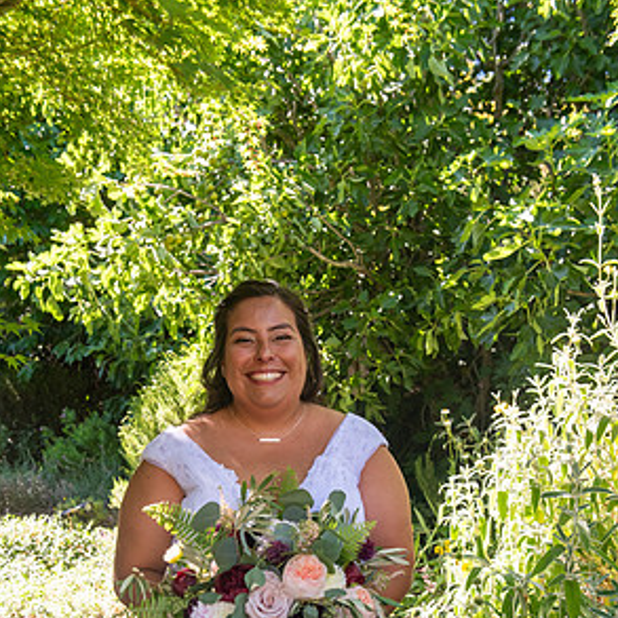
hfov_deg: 36.1
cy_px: 447
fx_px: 949
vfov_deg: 35.4
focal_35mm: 47
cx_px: 314
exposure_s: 1/250
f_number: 4.5
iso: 640
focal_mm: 36
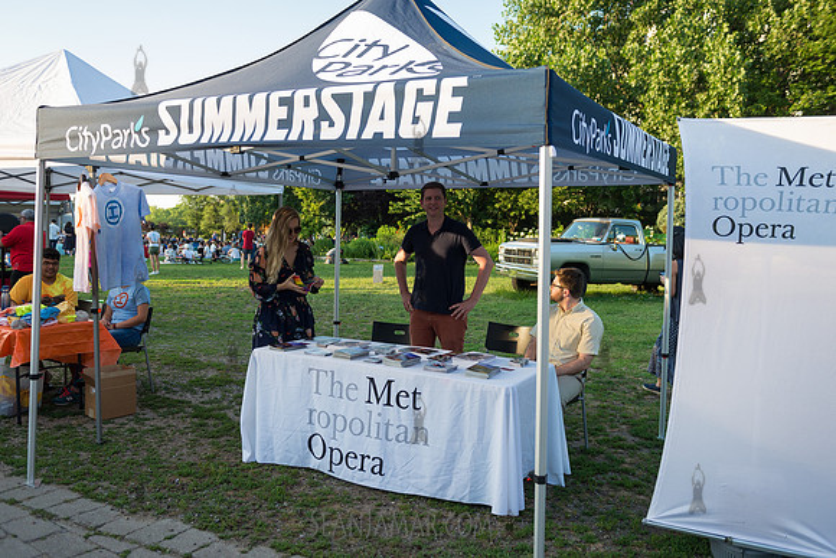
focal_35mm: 31
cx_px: 418
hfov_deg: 60.3
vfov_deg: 42.3
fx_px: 720
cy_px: 279
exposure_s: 1/800
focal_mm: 31
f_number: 3.5
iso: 500
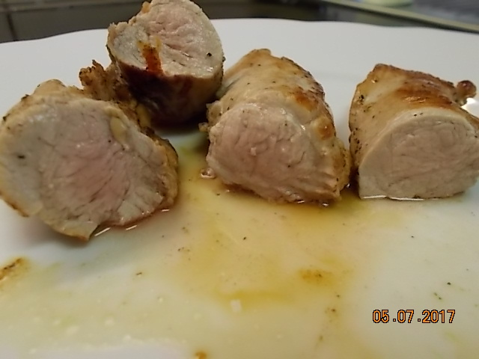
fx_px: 415
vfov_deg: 46.8
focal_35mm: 30
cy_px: 180
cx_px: 240
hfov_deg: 60.0
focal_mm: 5.3
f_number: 3.4
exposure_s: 1/15
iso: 200
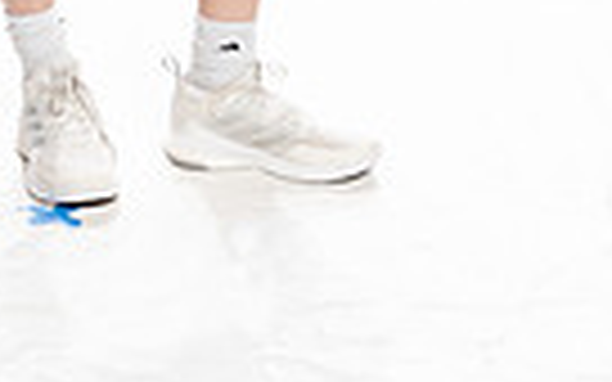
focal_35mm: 168
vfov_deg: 7.2
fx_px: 2802
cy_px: -602
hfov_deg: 12.4
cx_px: 99
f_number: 8
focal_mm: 50
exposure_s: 1/250
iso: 400
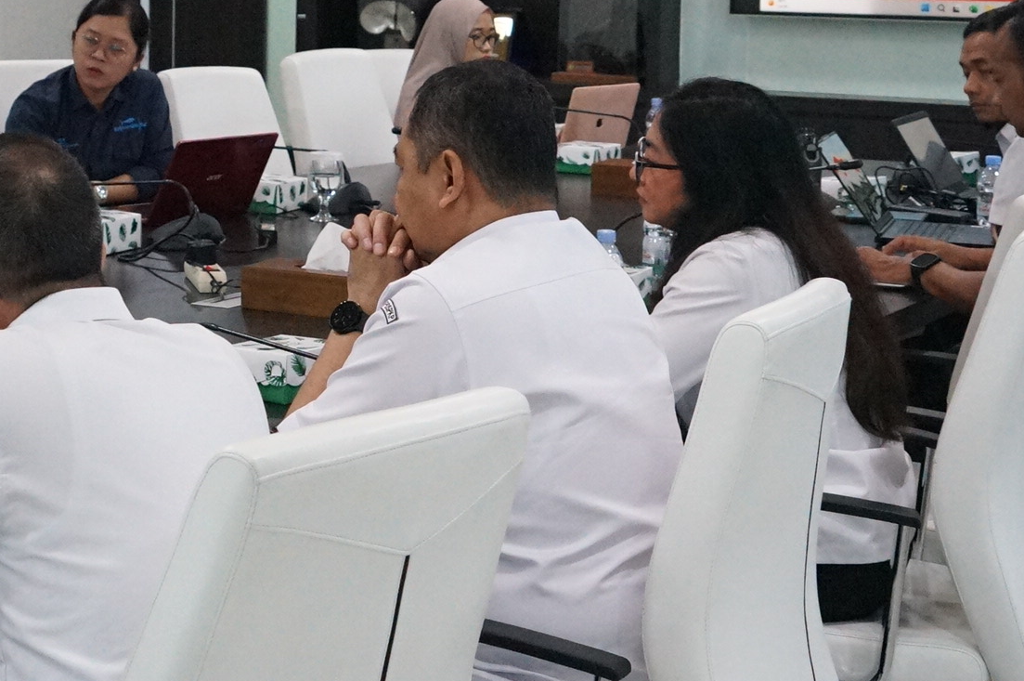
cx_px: -37
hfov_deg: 21.7
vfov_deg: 15.0
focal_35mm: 90
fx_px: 2557
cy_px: 41
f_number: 6.3
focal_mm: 33
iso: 6400
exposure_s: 1/250
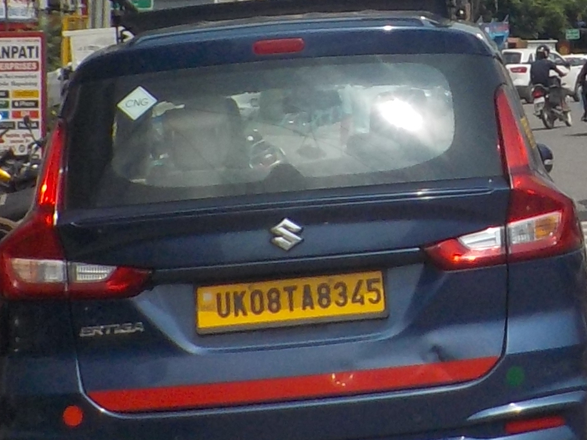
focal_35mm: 137
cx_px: 688
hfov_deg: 14.0
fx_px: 2323
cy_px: -90
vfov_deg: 10.6
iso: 125
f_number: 6.6
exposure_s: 1/500
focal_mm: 4.1
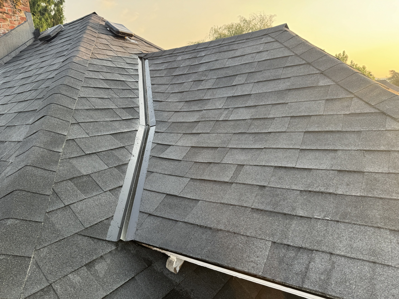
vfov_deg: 56.8
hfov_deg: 71.6
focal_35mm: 24
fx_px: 277
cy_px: 150
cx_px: 200
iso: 80
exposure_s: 1/282
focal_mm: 6.76
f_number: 1.78
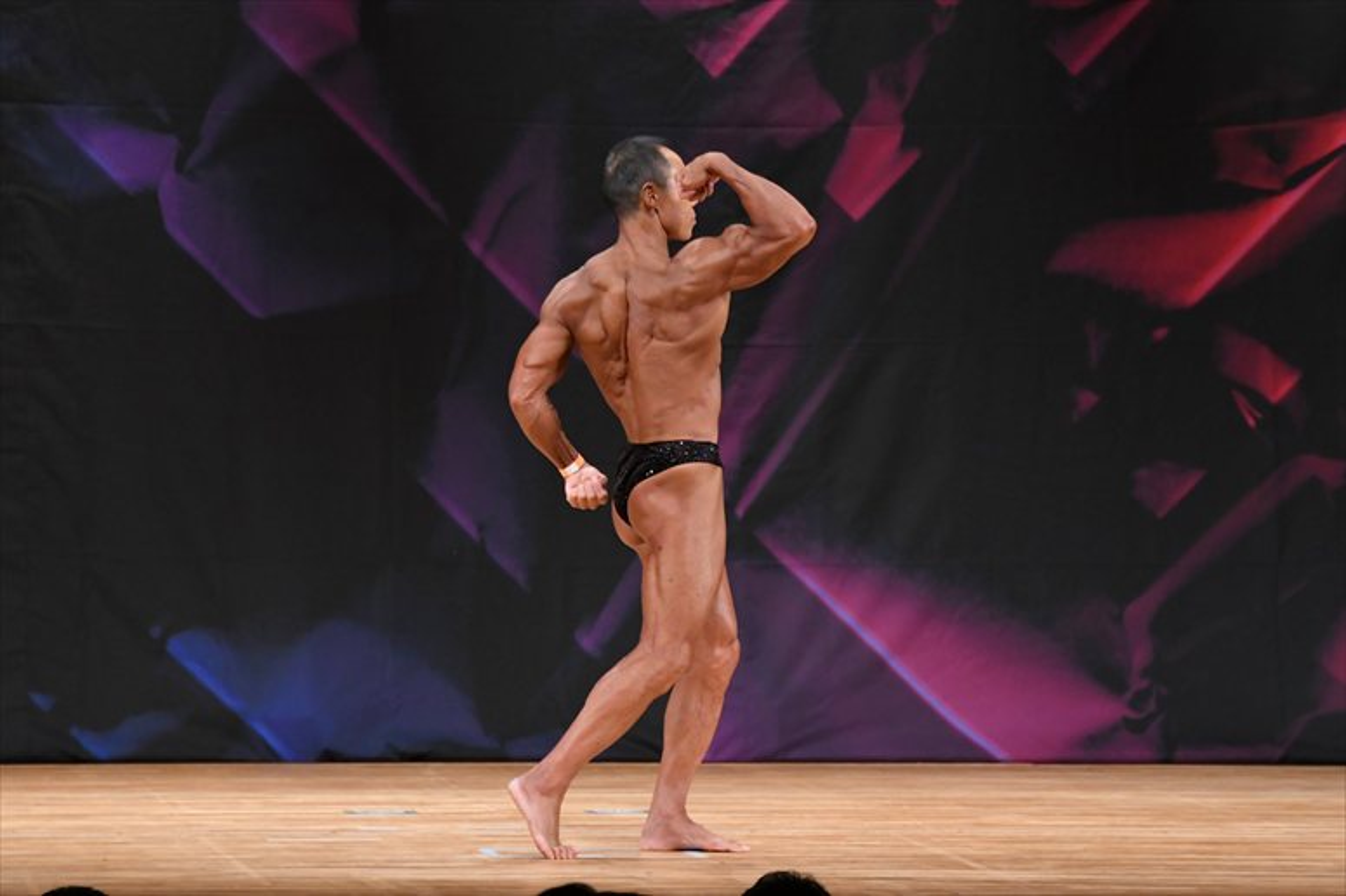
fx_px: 10090
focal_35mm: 270
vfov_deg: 5.1
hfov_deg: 7.6
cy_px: 448
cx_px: 673
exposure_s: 1/400
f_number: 5.6
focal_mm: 180
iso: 3200
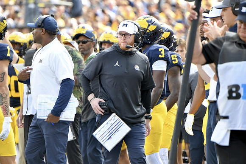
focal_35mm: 600
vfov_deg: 2.3
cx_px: 123
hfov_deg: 3.4
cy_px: 82
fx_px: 4098
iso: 640
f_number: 5.6
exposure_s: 1/400
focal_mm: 400
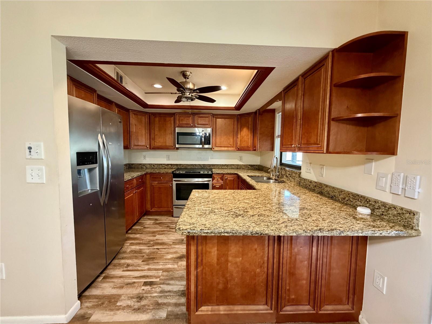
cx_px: 216
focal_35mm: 14
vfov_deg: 85.7
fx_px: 175
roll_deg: -0.1
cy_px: 162
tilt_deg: -4.1
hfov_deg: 102.1
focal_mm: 2.22
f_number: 2.2
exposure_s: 1/60
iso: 640
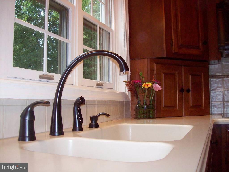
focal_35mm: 36
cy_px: 86
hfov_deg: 51.4
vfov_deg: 39.7
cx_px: 114
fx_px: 238
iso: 140
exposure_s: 1/64
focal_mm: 6
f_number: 2.7
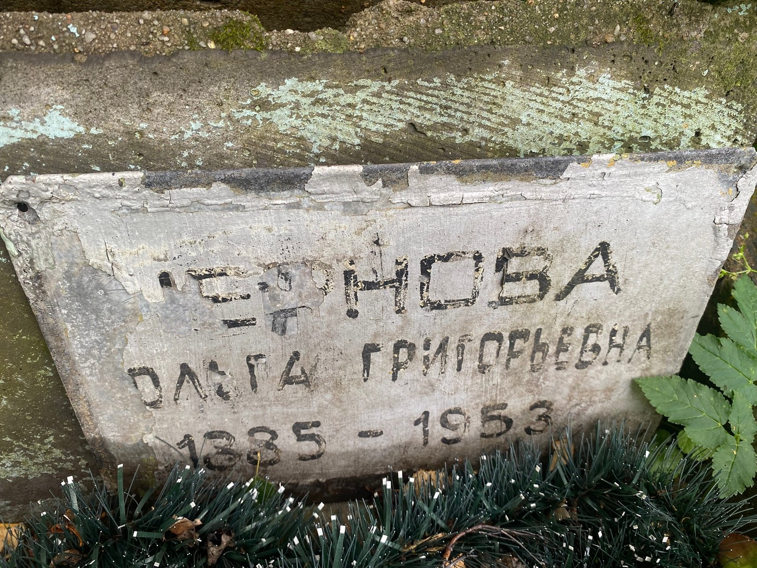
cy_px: 284
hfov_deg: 67.3
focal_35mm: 26
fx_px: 569
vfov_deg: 53.1
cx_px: 378
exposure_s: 1/121
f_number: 1.8
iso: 80
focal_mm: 4.25
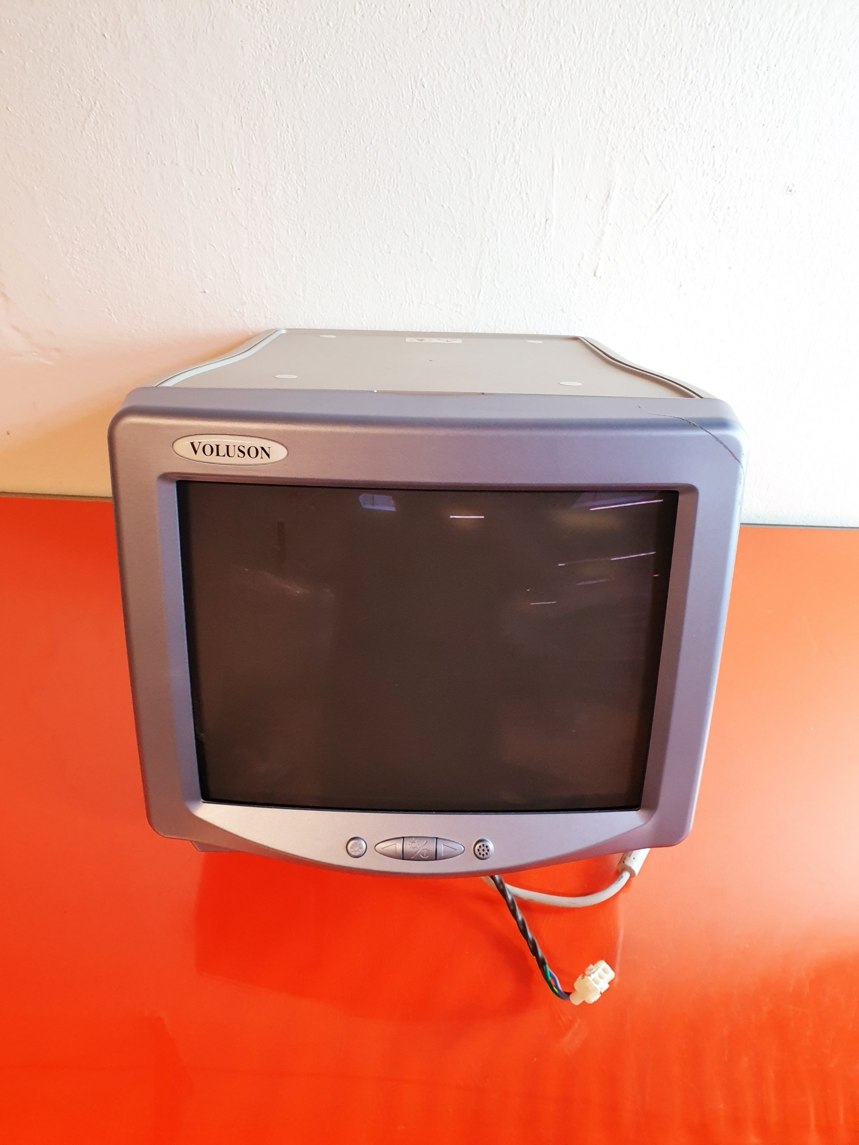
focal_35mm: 26
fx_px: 860
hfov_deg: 53.1
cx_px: 430
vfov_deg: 67.3
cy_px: 572
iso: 250
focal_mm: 4.3
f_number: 2.4
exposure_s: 1/50
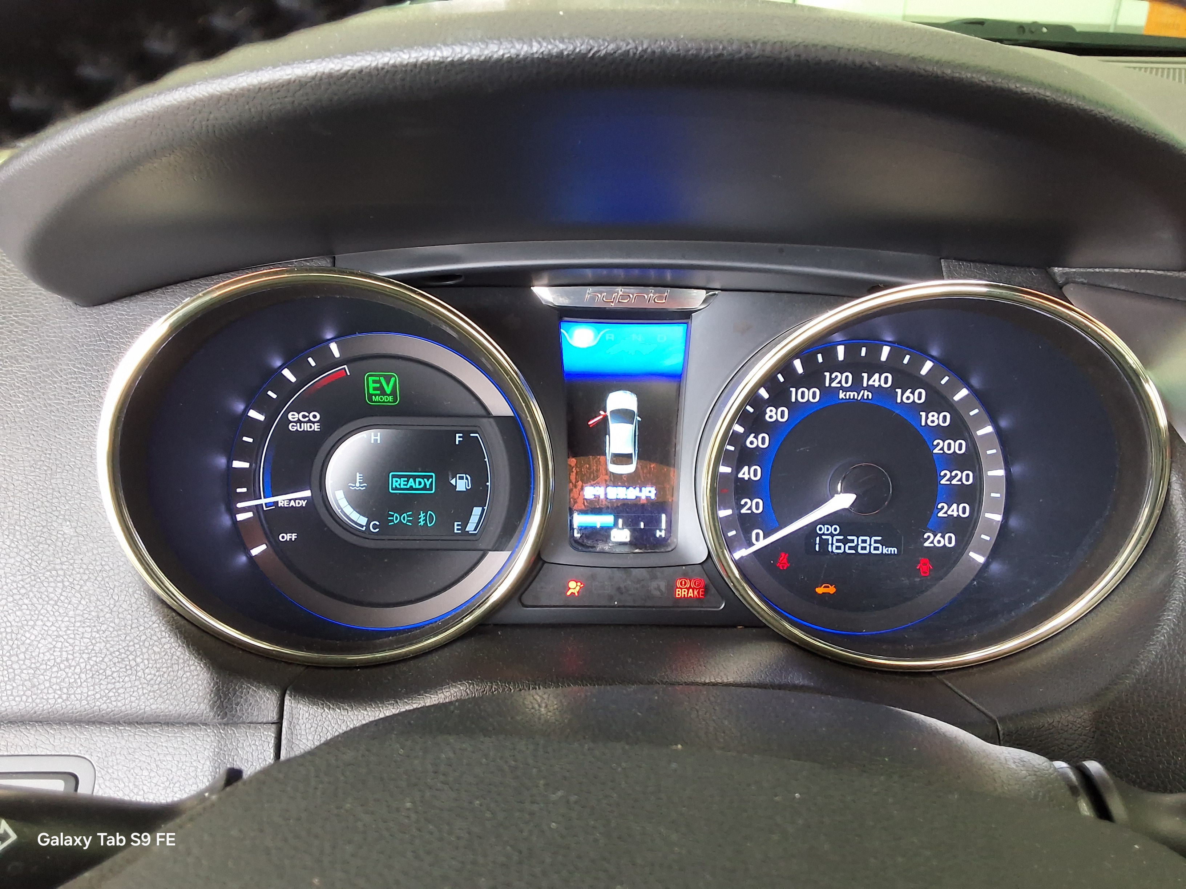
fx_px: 959
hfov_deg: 63.4
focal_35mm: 28
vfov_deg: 49.7
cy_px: 444
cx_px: 593
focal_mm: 2.91
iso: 160
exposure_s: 1/40
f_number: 1.9
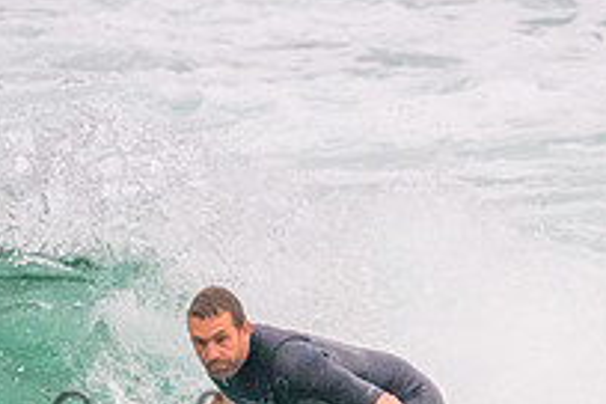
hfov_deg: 0.9
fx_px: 38209
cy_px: 411
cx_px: 178
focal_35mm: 2270
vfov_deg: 0.6
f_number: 11
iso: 4000
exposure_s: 1/1250
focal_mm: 800
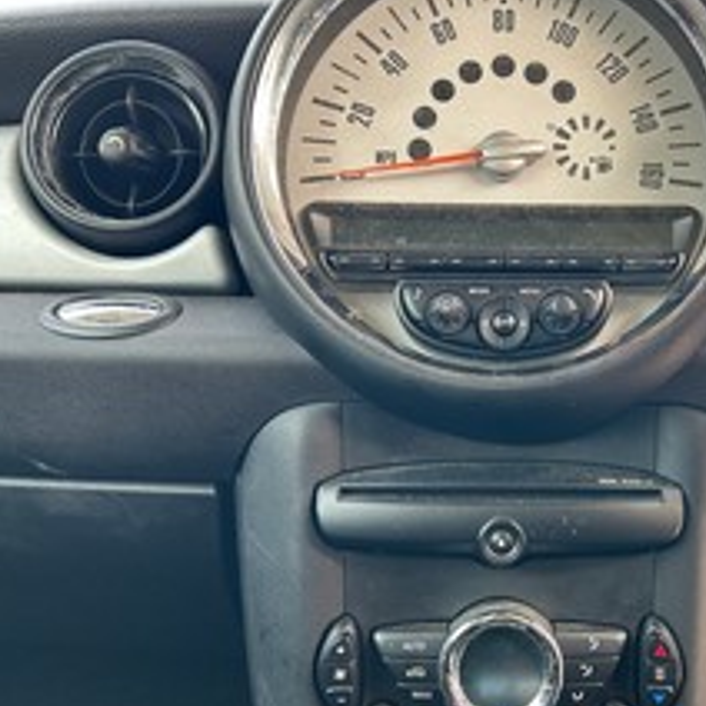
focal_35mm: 38
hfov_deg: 42.7
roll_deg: +0.5
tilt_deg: -9.9
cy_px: 420
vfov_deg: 43.7
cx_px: 520
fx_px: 877
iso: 100
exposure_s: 1/121
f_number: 1.5
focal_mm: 5.7
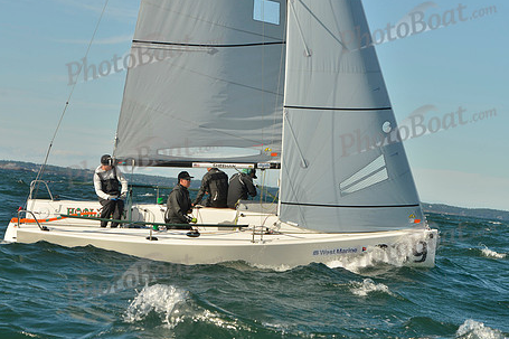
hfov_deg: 16.4
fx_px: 1767
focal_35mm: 125
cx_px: 282
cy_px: 202
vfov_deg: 11.0
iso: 280
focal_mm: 98
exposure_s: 1/1250
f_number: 8
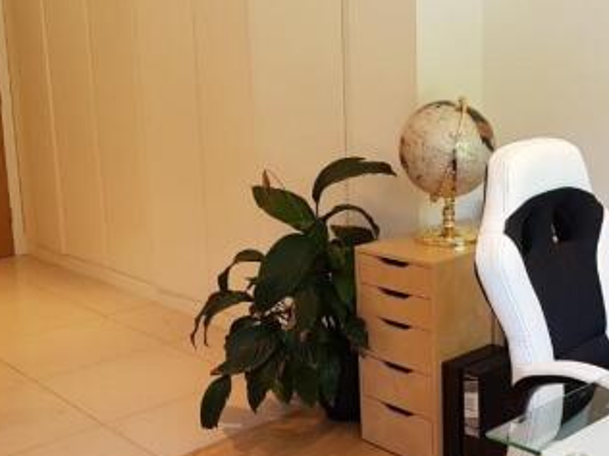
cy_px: 166
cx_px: 446
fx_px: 844
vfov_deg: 30.1
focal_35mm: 48
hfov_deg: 38.8
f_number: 1.7
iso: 64
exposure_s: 1/100
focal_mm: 4.2
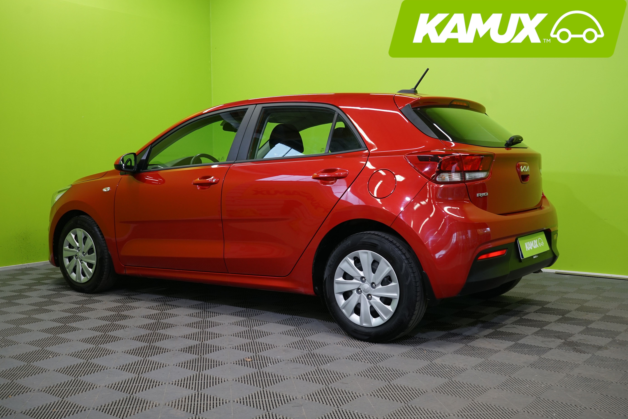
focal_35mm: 39
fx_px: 680
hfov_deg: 49.5
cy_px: 204
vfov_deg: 34.2
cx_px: 304
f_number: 6.3
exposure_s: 1/30
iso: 640
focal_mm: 36
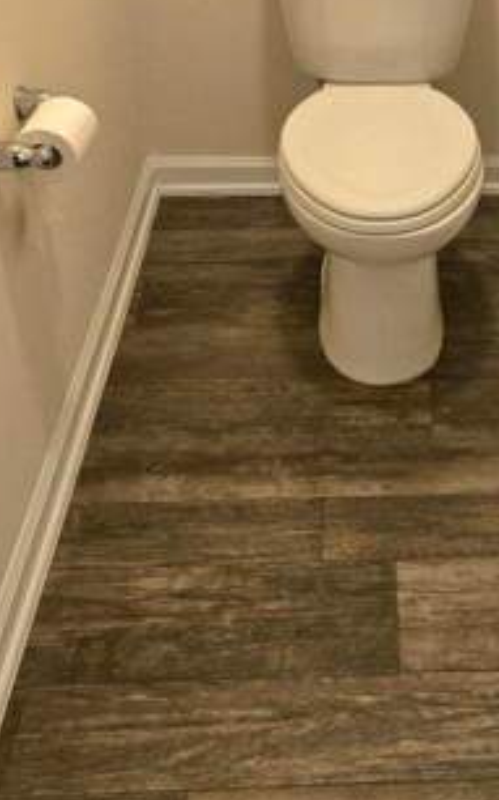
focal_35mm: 51
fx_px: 1111
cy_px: 188
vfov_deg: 38.4
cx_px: 460
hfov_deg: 24.5
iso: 640
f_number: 1.8
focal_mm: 5.4
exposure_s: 1/60.2
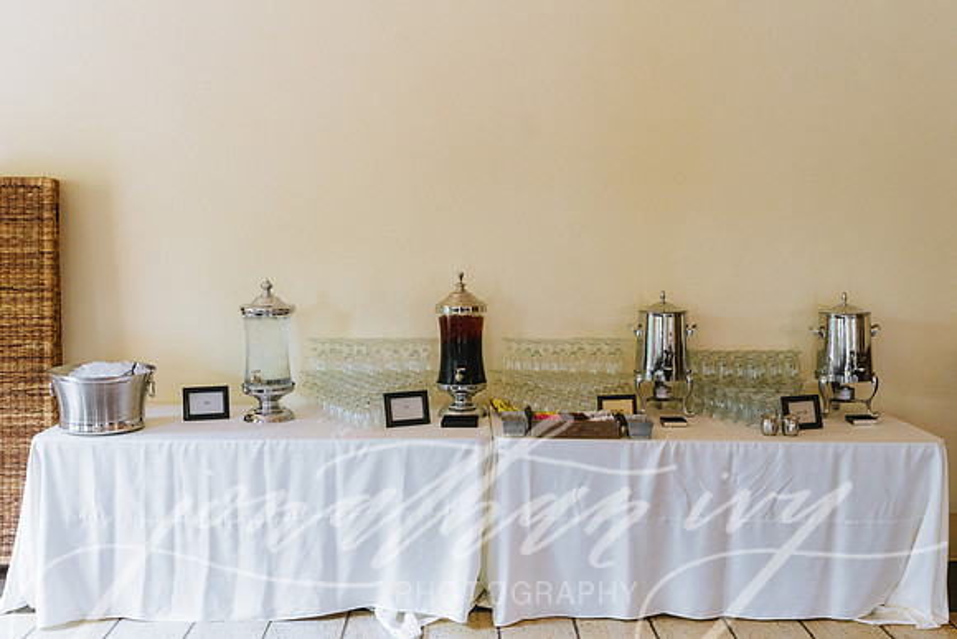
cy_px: 320
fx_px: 931
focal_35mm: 35
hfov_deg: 54.4
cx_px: 478
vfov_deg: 37.9
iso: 1600
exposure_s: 1/160
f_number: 4
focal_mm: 35
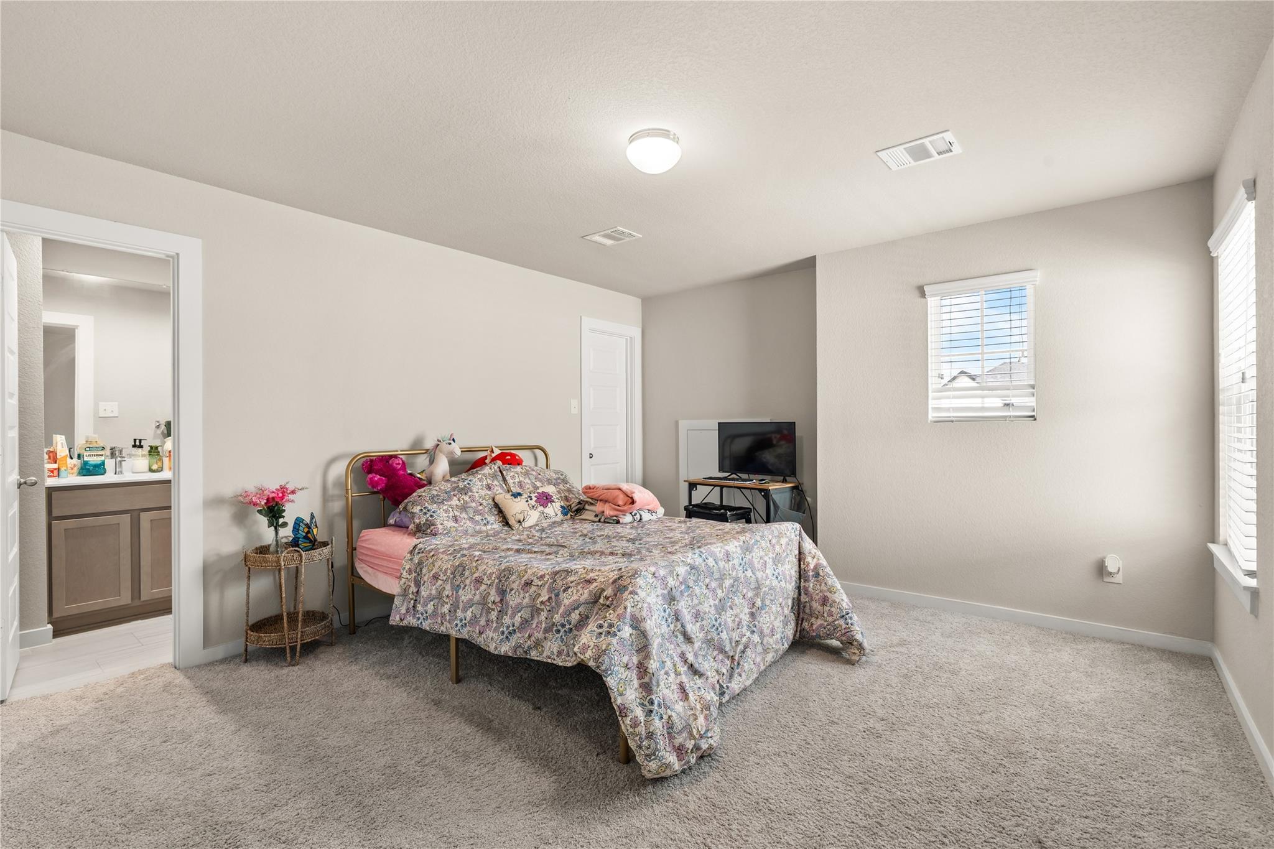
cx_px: 637
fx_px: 566
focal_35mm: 16
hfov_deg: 96.7
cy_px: 424
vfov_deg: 73.7
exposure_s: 1.3
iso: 200
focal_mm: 16
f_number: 9
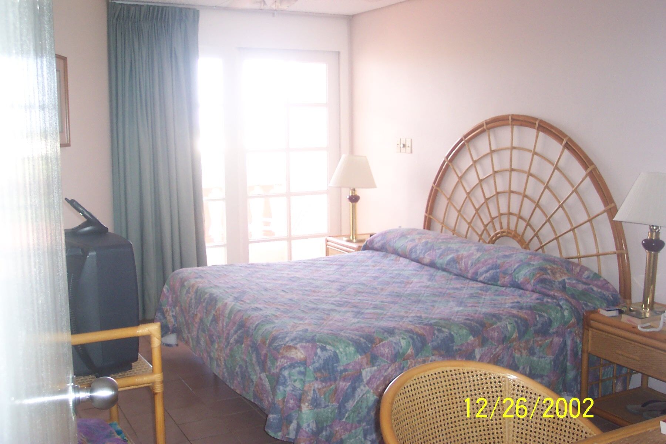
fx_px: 703
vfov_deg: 35.1
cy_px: 222
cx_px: 333
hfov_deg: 50.7
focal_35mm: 38
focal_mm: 8
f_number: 2.8
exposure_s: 1/30
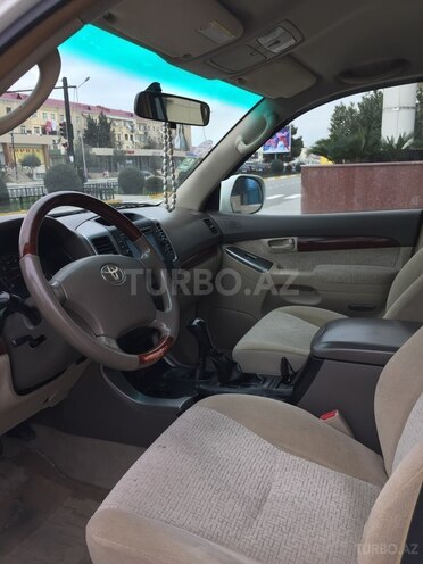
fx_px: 472
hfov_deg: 48.2
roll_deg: +1.5
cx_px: 212
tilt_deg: -13.3
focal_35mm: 29
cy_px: 282
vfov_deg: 61.7
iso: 32
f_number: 2.2
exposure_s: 1/110
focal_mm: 4.15
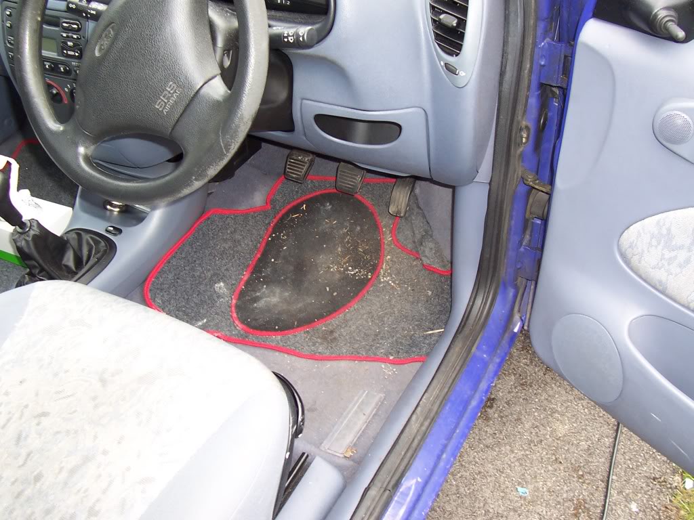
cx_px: 347
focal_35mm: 37
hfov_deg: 50.1
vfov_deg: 38.7
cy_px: 260
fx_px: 742
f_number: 2.8
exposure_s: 1/90
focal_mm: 5.6
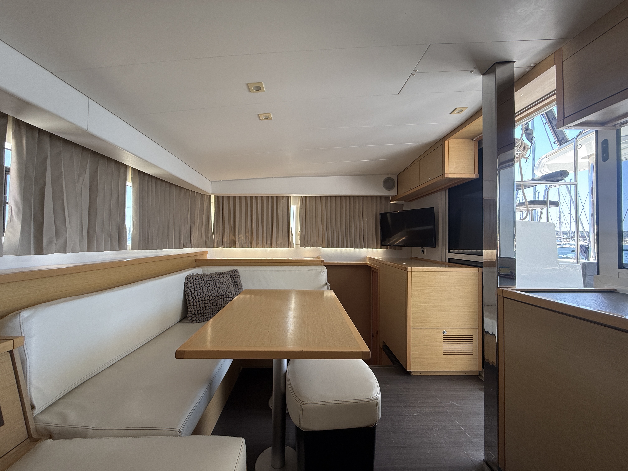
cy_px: 236
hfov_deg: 102.1
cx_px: 314
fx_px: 254
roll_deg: +0.0
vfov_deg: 85.7
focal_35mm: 14
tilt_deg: +2.1
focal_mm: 2.22
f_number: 2.2
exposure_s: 1/99
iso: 80
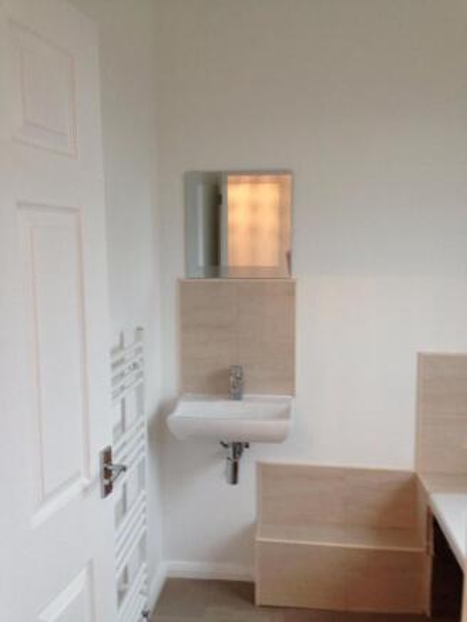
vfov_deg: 55.3
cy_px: 311
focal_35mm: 33
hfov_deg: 43.0
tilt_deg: -8.2
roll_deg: +0.5
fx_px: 593
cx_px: 234
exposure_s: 1/20
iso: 80
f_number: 2.4
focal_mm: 4.12
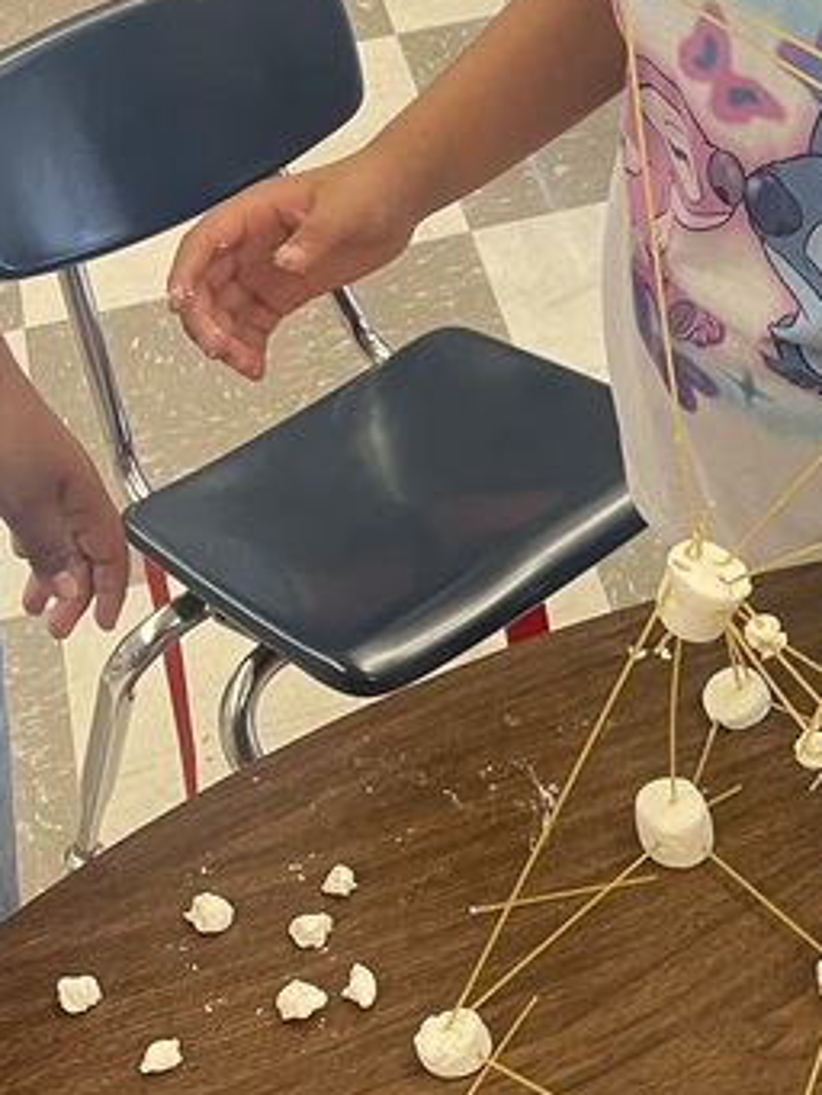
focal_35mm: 78
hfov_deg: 17.7
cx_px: 1076
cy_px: 543
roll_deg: +1.8
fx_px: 2468
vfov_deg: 25.0
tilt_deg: -39.7
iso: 125
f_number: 1.6
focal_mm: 4.2
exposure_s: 1/70
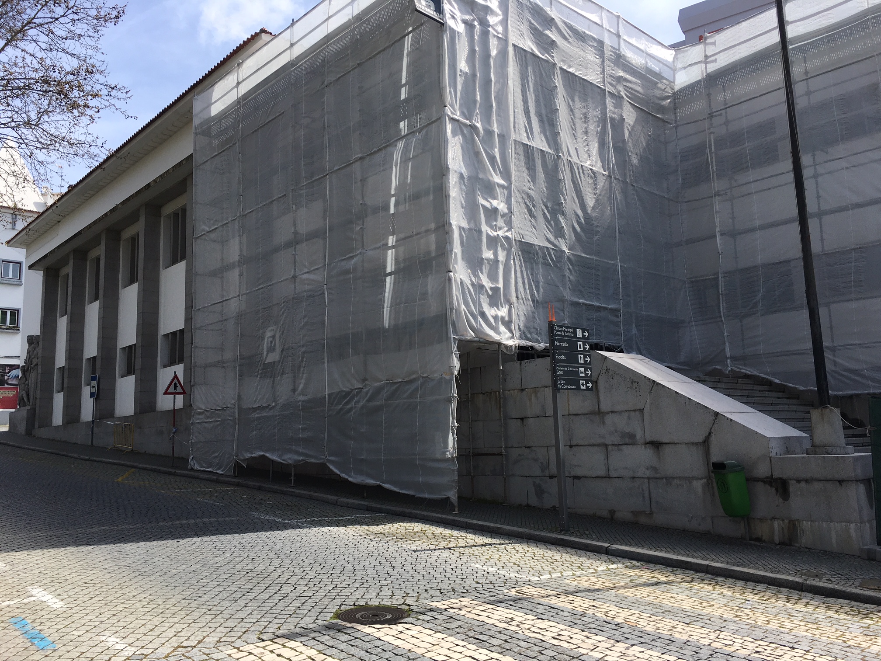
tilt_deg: +9.0
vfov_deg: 48.2
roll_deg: +1.9
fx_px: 738
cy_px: 330
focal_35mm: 29
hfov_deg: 61.7
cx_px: 440
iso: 25
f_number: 2.2
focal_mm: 4.15
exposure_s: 1/1282
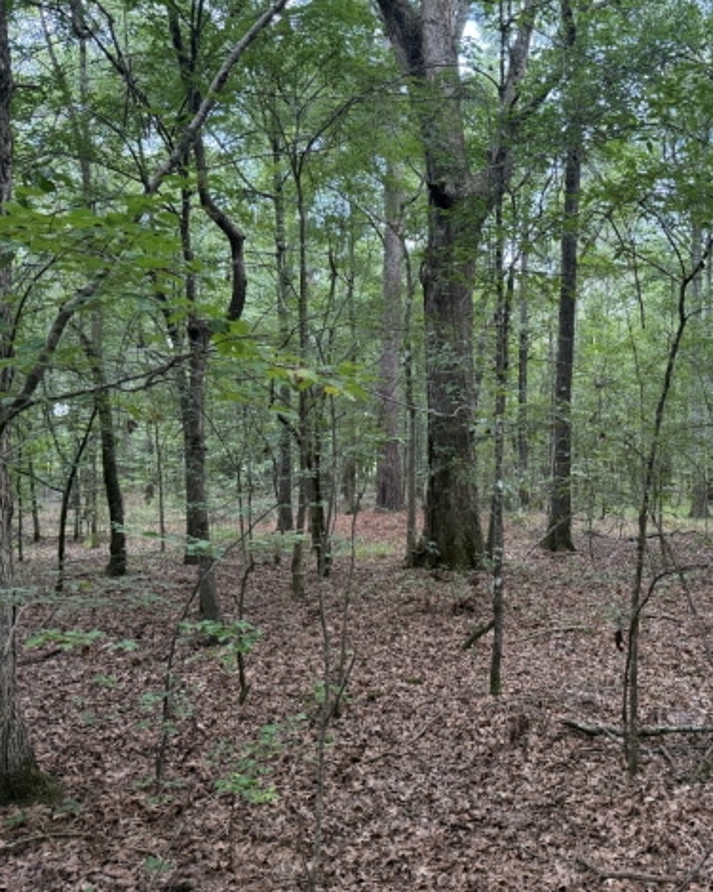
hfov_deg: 43.9
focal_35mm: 32
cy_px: 437
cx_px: 553
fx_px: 844
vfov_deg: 55.7
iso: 200
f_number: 1.78
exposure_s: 1/121
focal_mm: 6.76
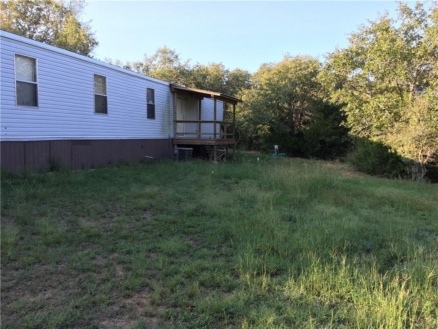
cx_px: 219
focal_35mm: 29
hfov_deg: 61.7
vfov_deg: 48.2
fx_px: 367
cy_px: 164
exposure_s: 1/171
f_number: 2.2
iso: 25
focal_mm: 4.15
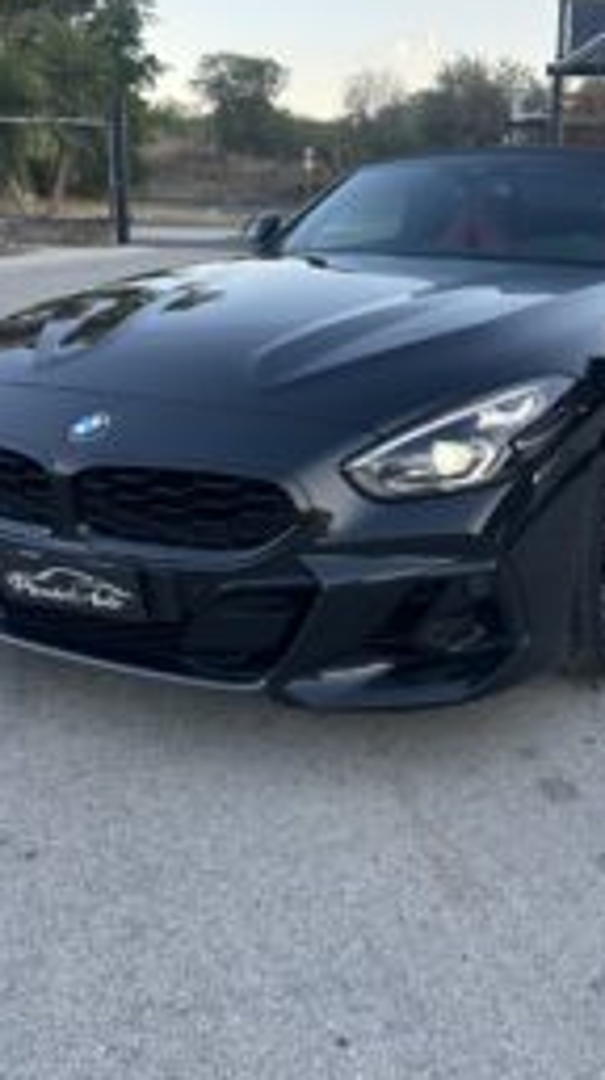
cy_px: 393
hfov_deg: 30.8
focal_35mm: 38
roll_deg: -2.5
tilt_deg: -9.2
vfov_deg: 52.2
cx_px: 412
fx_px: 1087
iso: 80
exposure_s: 1/370
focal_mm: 6.86
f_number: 1.78
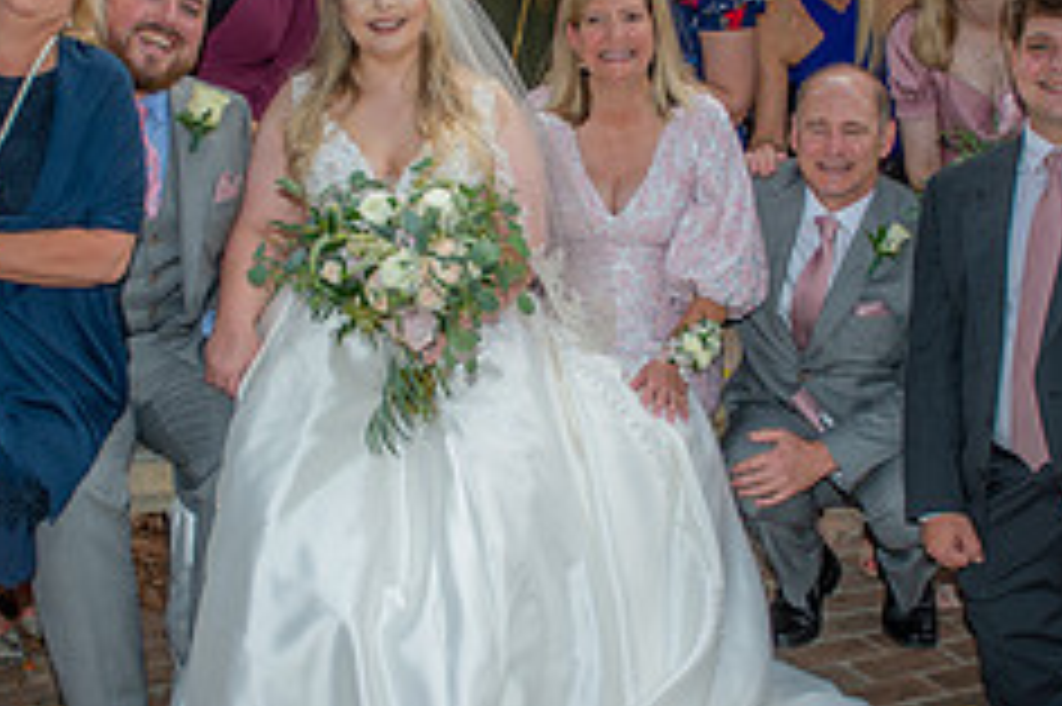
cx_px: 482
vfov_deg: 22.9
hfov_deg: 33.9
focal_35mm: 59
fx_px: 1739
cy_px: 279
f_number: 5
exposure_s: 1/200
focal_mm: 24
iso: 125
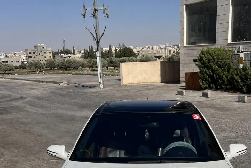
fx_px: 328
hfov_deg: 41.6
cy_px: 157
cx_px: 155
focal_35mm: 47
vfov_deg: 27.5
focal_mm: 5.7
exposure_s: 1/12658
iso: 50
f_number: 1.5
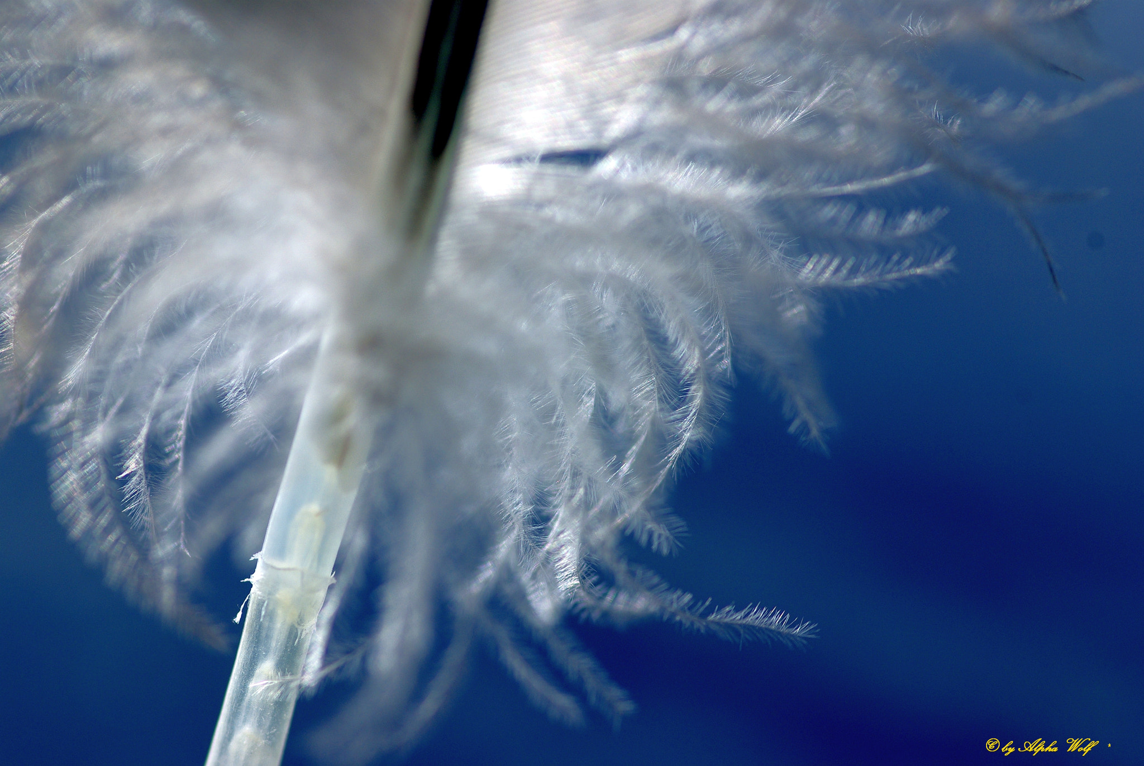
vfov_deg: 9.2
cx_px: 572
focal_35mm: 150
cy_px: 383
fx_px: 4772
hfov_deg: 13.7
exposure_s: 1/250
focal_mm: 100
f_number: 4.5
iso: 100
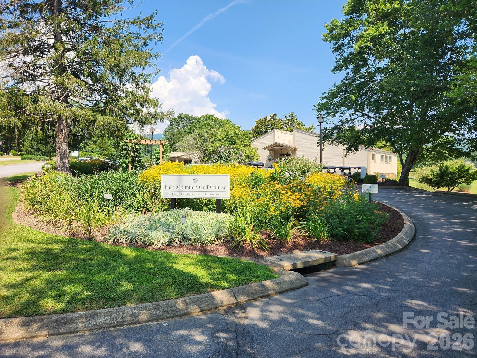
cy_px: 179
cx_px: 238
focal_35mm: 23
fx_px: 317
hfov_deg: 73.9
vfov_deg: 58.9
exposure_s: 1/1027
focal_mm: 5.4
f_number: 1.8
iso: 20
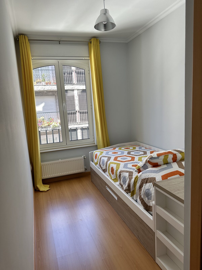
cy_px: 135
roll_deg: +3.8
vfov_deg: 71.6
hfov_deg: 56.8
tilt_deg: -9.5
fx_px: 187
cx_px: 101
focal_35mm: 24
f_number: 1.78
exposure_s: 1/291
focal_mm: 6.86
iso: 80
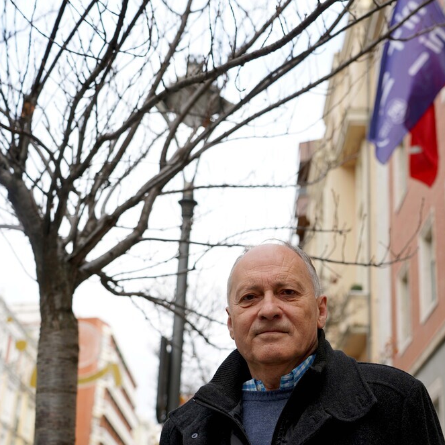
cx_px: 317
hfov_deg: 28.8
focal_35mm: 59
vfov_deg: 29.1
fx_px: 858
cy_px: 222
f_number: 4.5
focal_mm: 46
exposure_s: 1/100
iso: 100
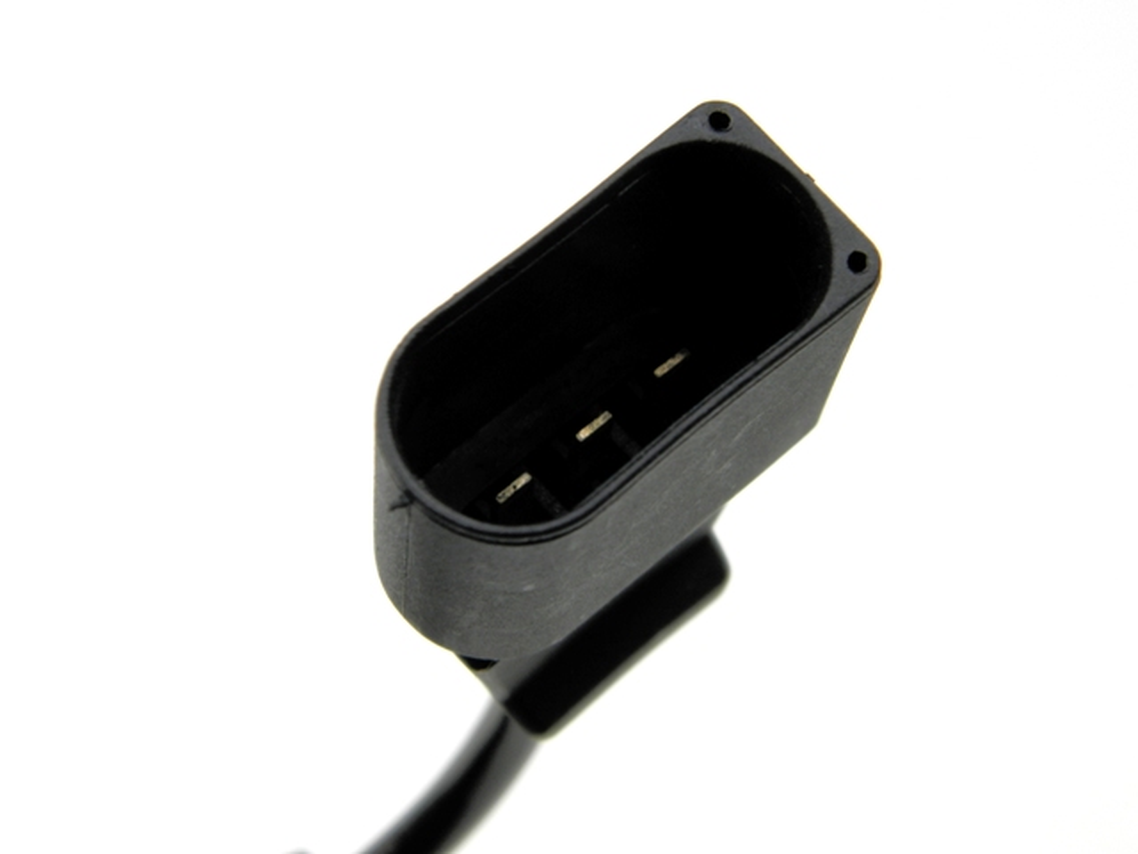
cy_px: 427
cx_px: 569
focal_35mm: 82
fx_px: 2696
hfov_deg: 23.8
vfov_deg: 18.0
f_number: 4.2
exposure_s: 1/160
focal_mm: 14.6
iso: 80
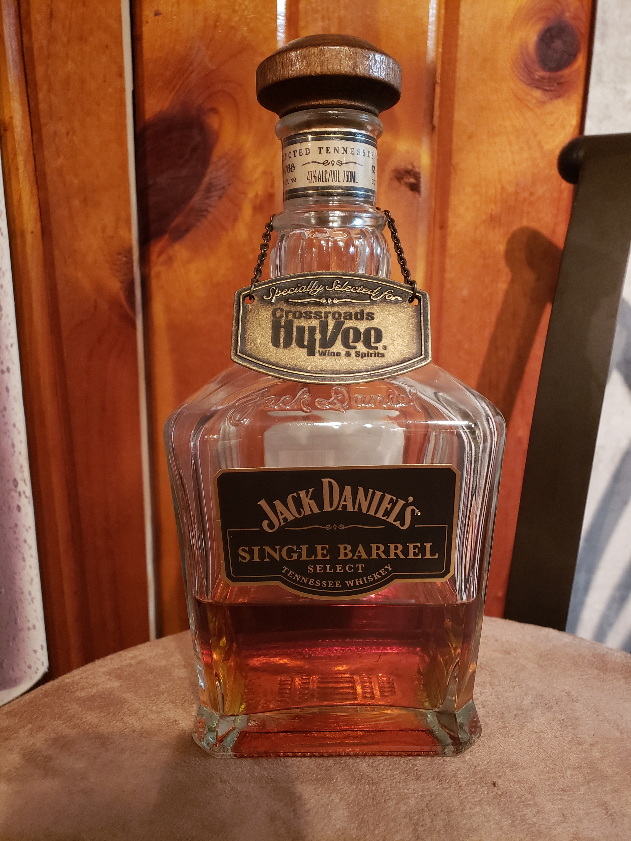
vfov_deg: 67.3
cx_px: 316
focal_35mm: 26
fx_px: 632
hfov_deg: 53.1
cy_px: 420
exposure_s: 1/15
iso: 250
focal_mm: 4.3
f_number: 1.5
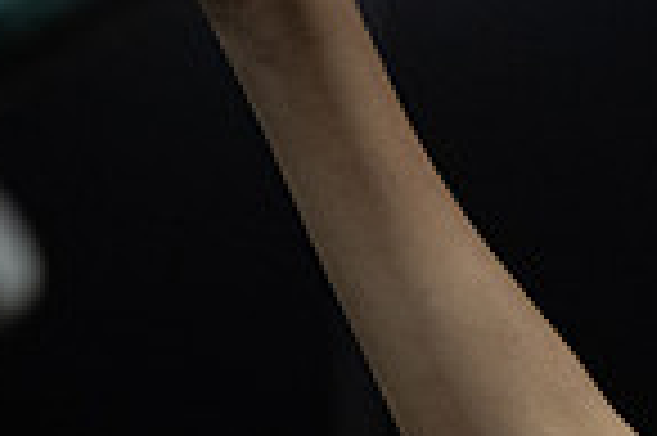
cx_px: 1202
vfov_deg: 4.9
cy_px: 793
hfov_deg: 7.2
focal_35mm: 279
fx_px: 5086
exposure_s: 1/800
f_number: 2.8
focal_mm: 70
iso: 5000
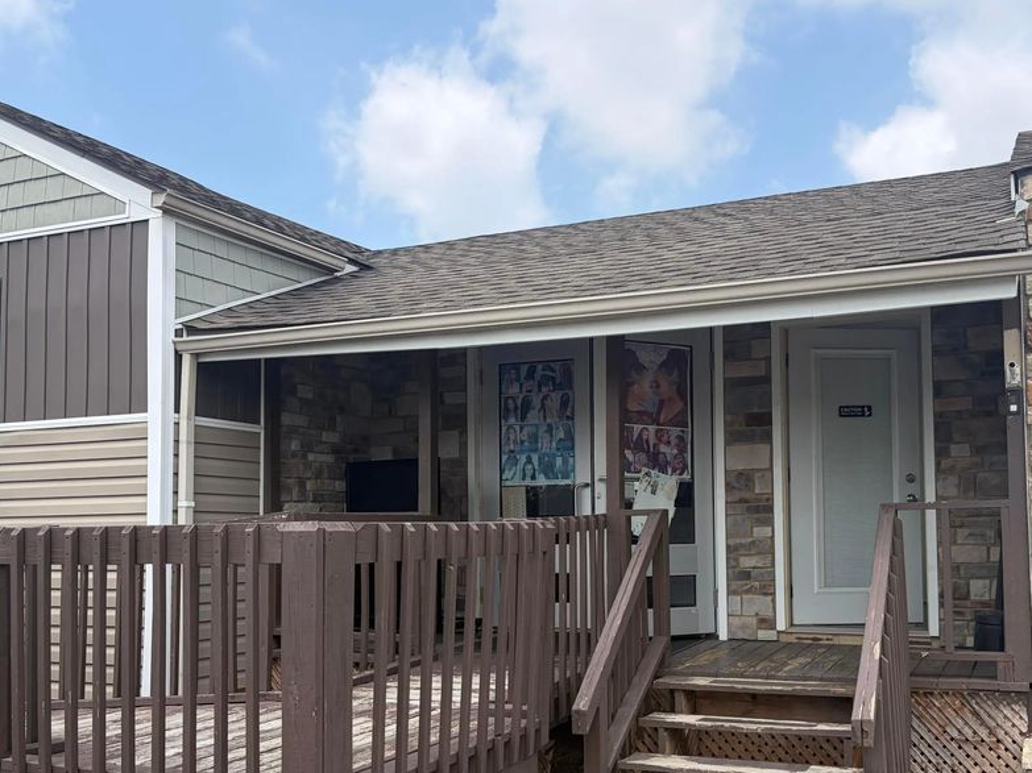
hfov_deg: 53.5
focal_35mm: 34
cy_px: 478
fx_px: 1013
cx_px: 631
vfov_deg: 41.5
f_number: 1.6
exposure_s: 1/2141
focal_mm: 5.96
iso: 50
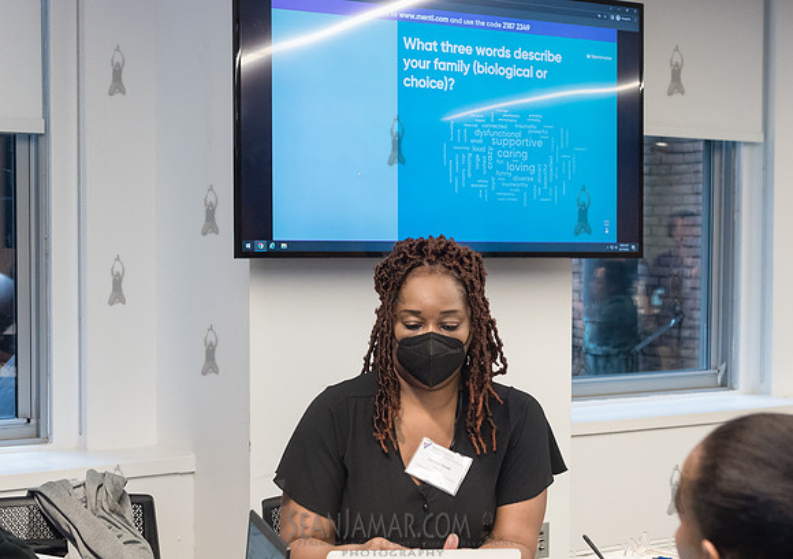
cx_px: 423
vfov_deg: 23.4
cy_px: 297
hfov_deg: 32.7
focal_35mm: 60
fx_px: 1352
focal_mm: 44
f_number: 4.5
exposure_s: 1/200
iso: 2500
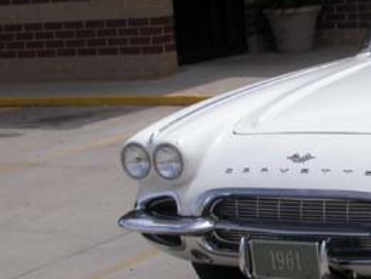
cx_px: 434
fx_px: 1254
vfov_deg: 12.7
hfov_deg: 16.2
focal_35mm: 117
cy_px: 137
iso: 100
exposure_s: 1/613
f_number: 7.5
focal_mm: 7.85
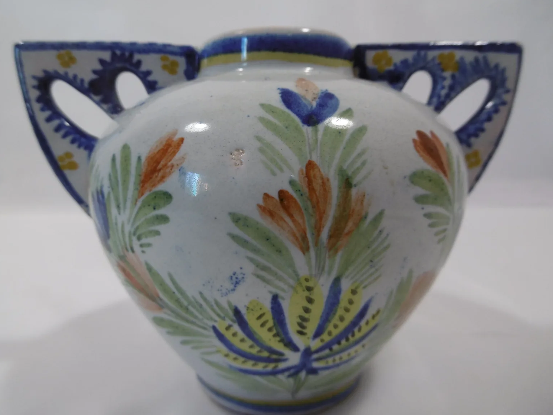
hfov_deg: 69.4
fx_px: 399
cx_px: 272
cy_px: 209
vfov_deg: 54.9
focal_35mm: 25
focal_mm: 4.3
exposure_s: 1/30
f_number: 3.1
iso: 100
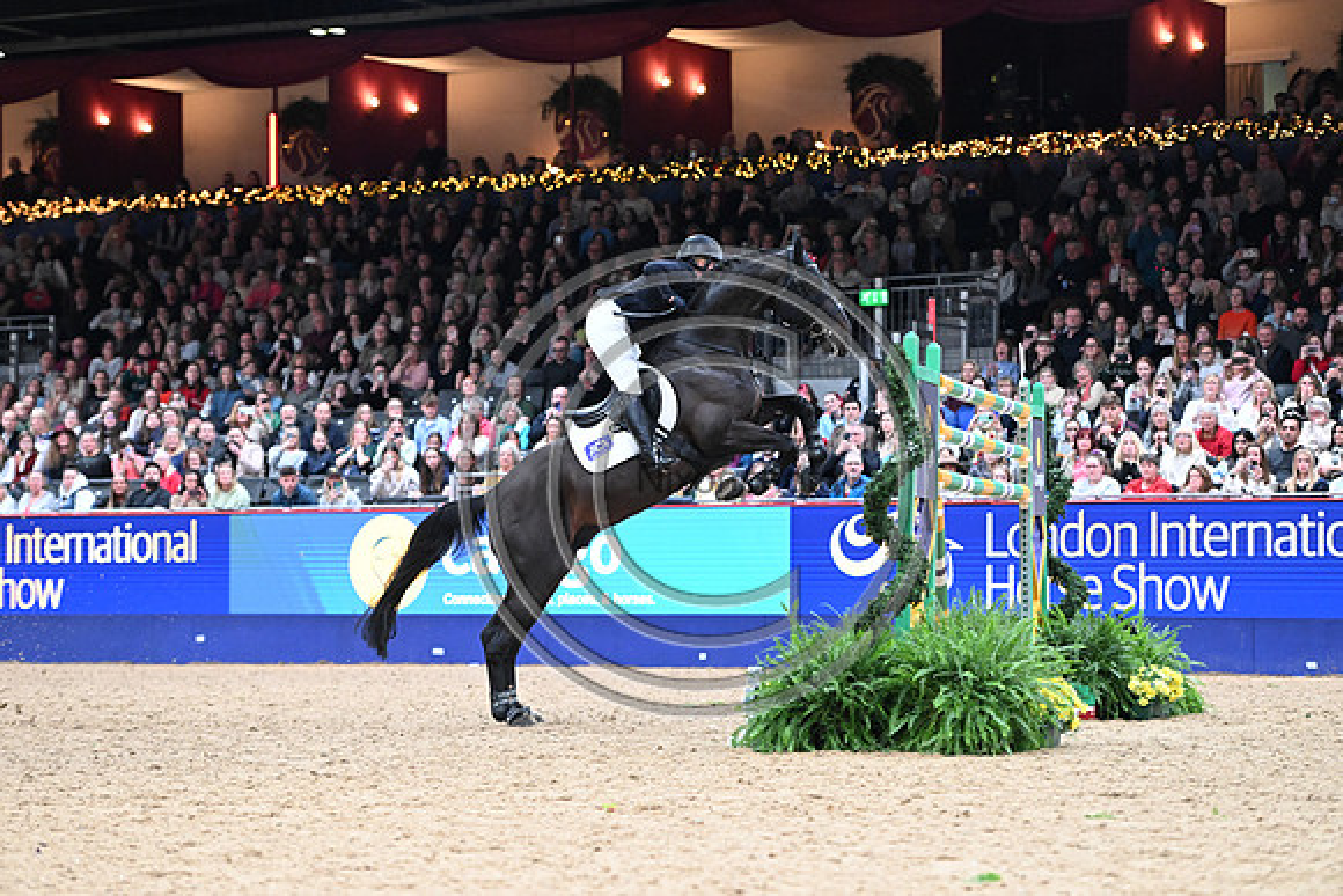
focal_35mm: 110
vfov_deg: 12.5
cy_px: 448
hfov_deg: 18.6
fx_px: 4104
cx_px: 672
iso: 6400
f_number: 3.5
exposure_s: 1/800
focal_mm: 110
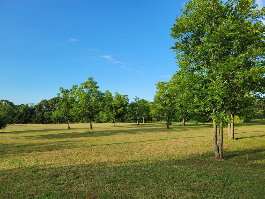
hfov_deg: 67.3
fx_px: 199
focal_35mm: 26
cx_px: 132
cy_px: 100
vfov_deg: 53.1
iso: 40
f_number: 1.8
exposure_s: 1/1084
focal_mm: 5.4
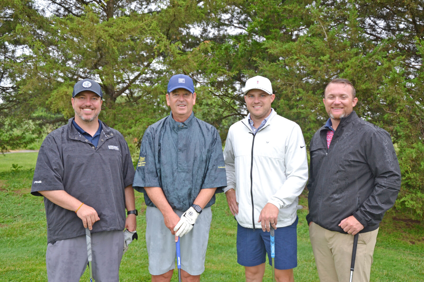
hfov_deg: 43.6
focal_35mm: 45
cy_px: 141
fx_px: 530
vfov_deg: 29.9
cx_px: 212
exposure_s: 1/100
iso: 400
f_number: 5
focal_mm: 30
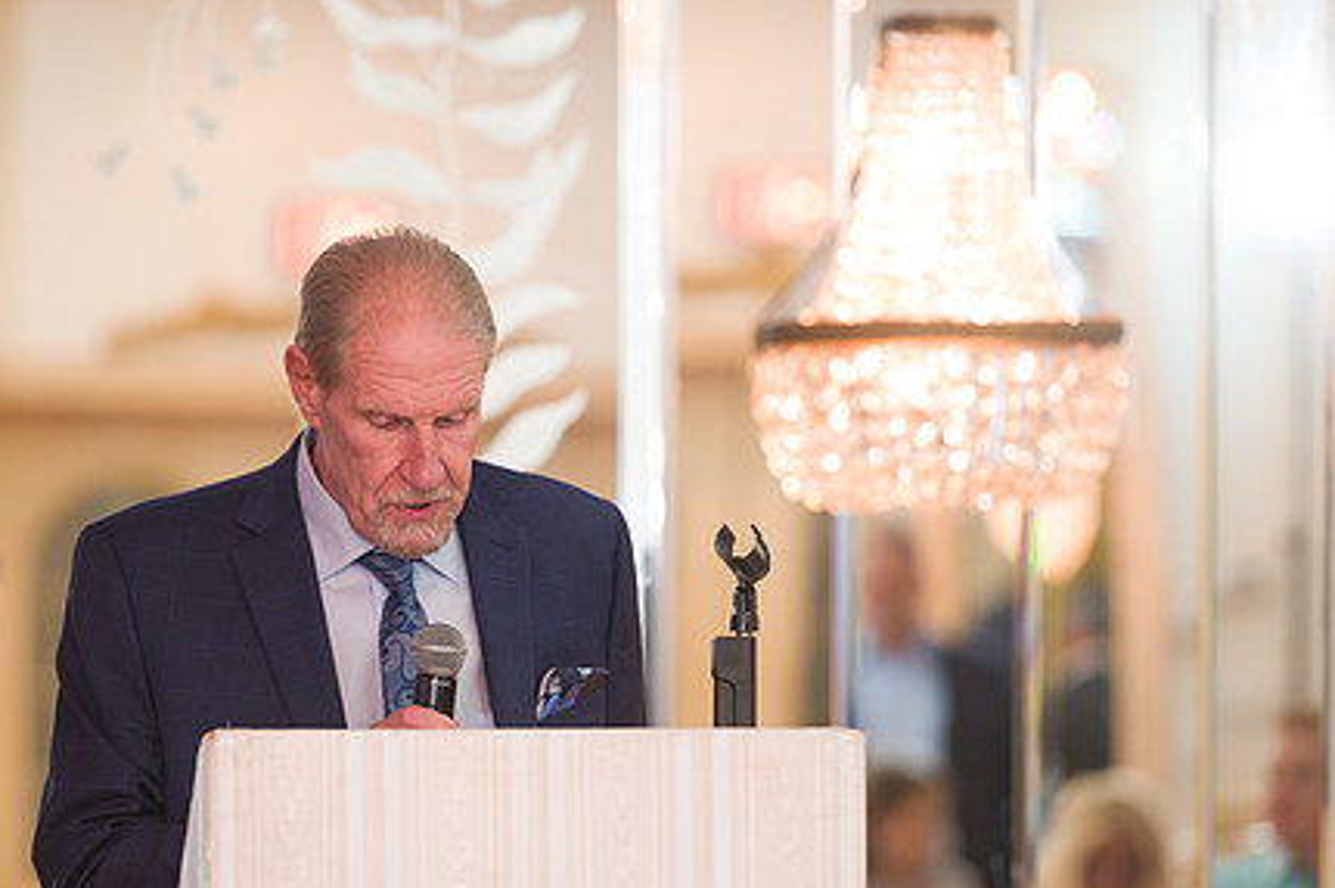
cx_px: 546
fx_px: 10005
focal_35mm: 270
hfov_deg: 7.6
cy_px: 472
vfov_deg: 5.1
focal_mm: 200
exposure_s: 1/125
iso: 1600
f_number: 3.2
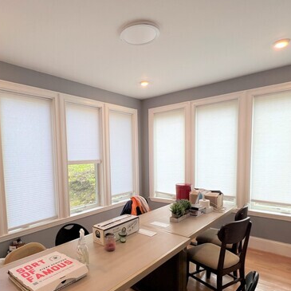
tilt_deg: -4.1
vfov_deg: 71.4
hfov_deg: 71.2
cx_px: 114
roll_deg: +2.1
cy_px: 174
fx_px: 200
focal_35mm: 21
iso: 50
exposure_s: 1/120
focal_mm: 1.57
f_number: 1.8
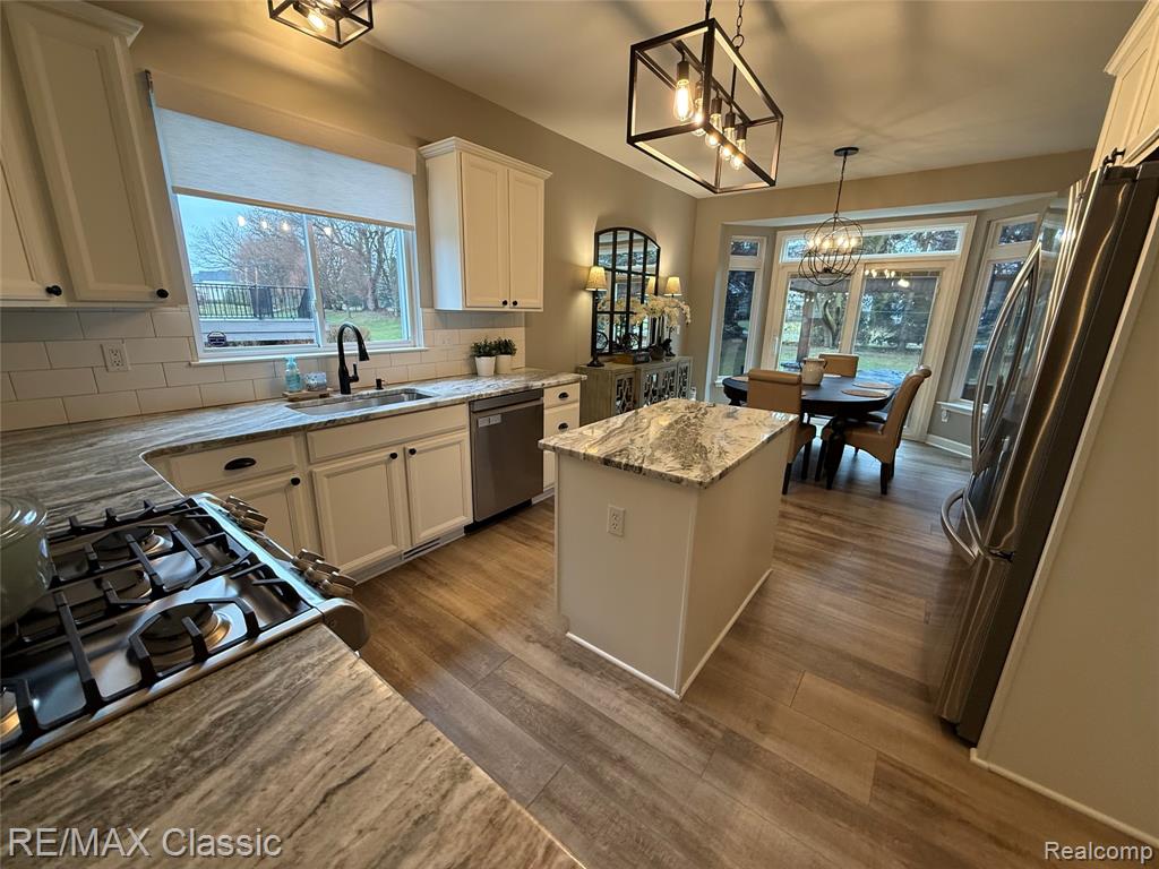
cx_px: 580
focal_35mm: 14
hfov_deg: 102.1
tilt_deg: -14.5
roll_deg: -0.9
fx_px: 469
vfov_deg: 85.7
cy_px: 434
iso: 250
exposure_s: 1/120
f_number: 2.2
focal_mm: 2.22
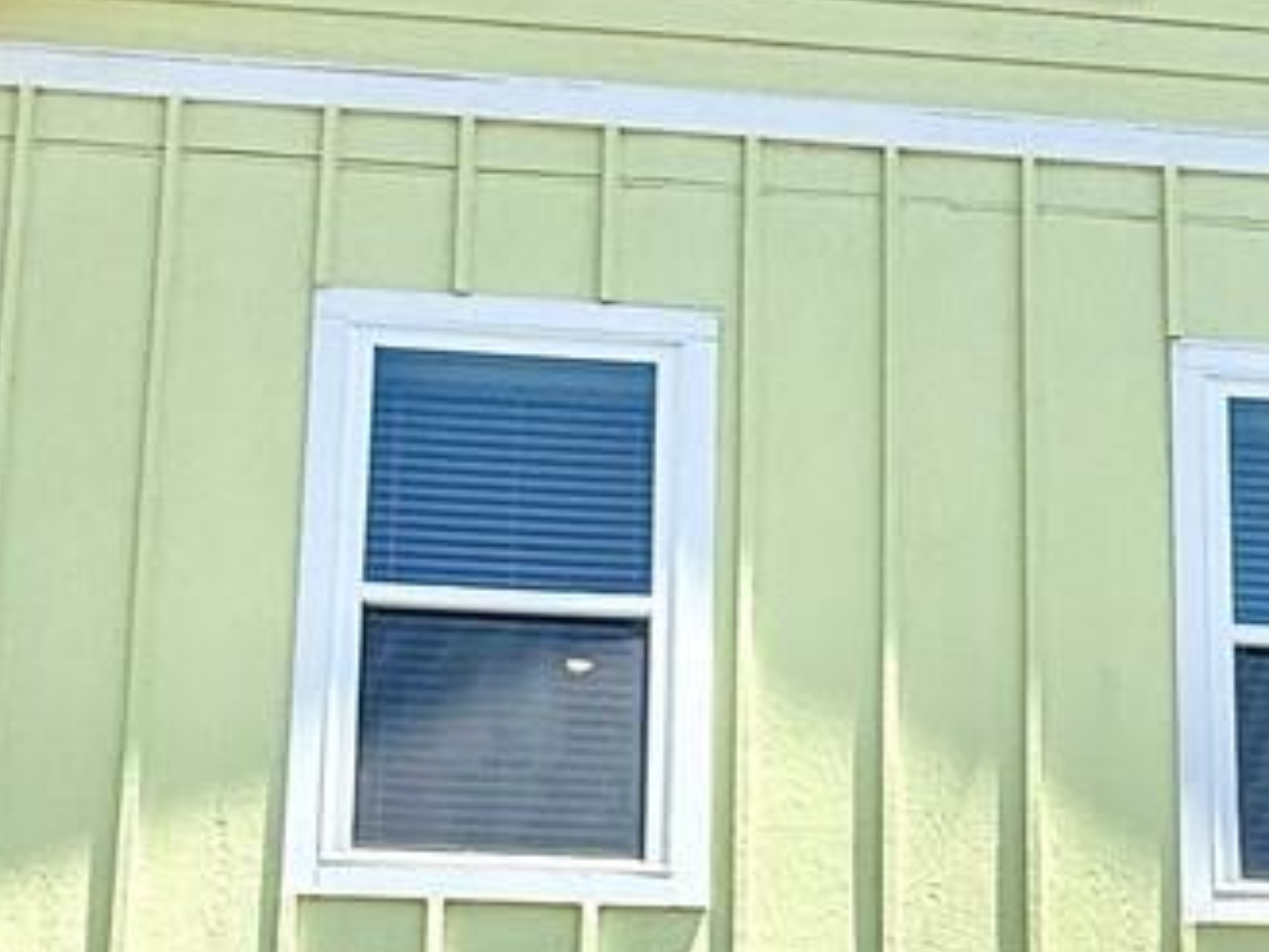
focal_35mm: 68
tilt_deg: +11.7
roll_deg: +0.0
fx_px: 2494
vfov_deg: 19.8
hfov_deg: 27.9
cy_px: 1245
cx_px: 1034
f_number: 2.2
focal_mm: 2.22
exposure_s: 1/1745
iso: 50
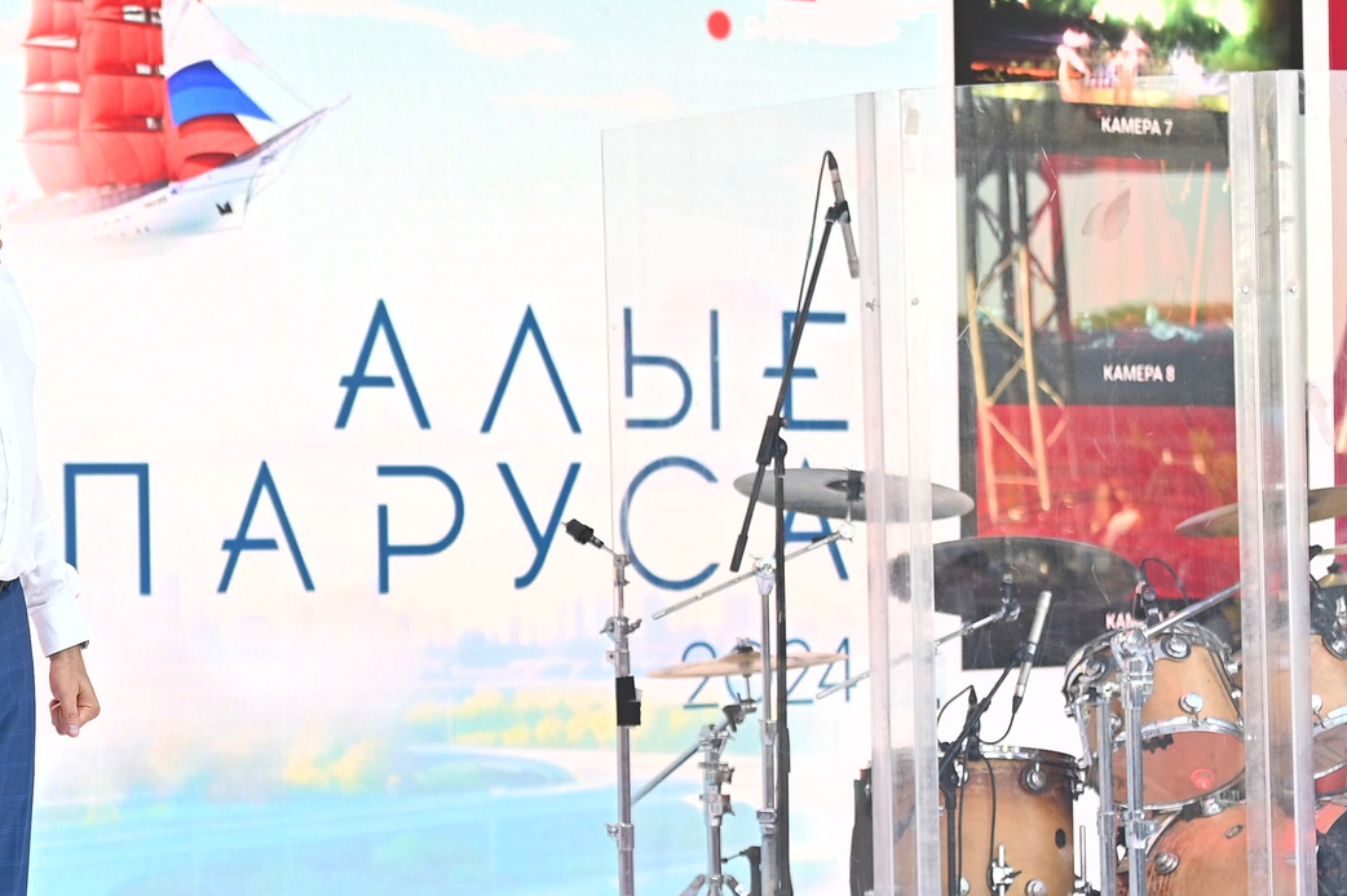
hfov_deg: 22.0
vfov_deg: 15.8
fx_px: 3215
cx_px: -246
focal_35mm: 86
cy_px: 585
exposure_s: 1/200
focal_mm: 35
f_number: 2.5
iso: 100
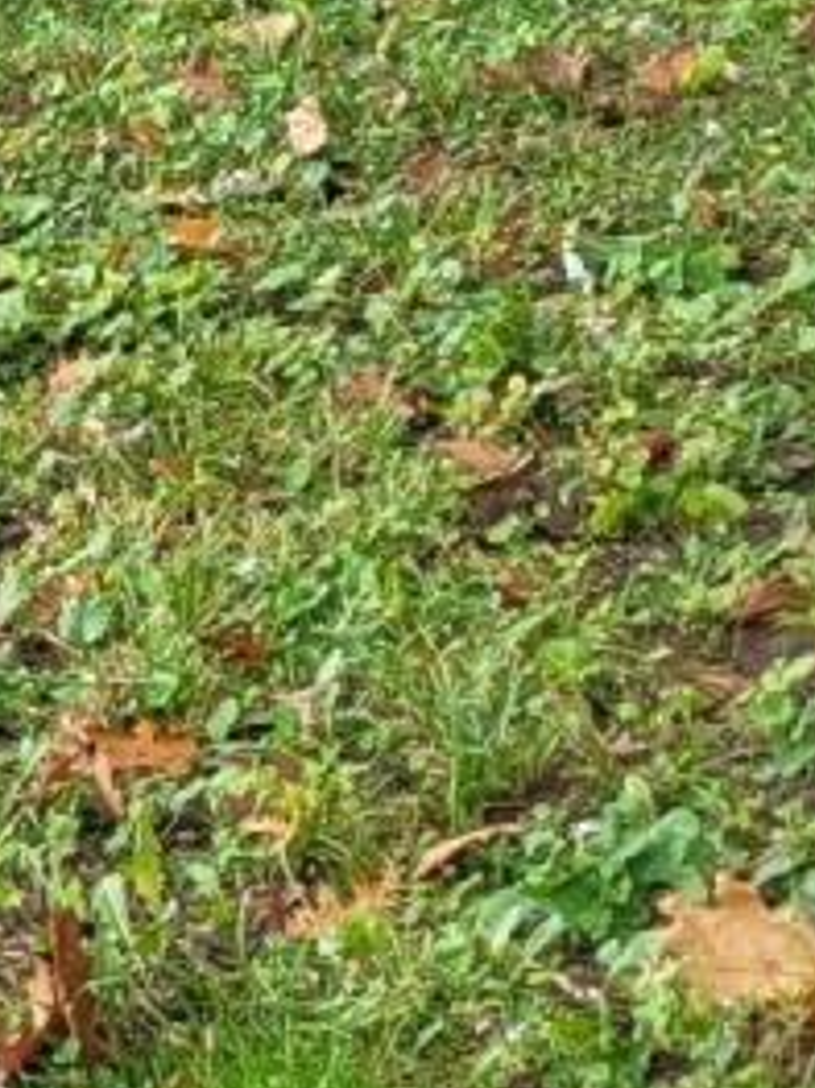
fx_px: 6221
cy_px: 194
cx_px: -848
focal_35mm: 198
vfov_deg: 10.0
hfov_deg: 7.2
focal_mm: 5.4
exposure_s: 1/120
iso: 50
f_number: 1.8
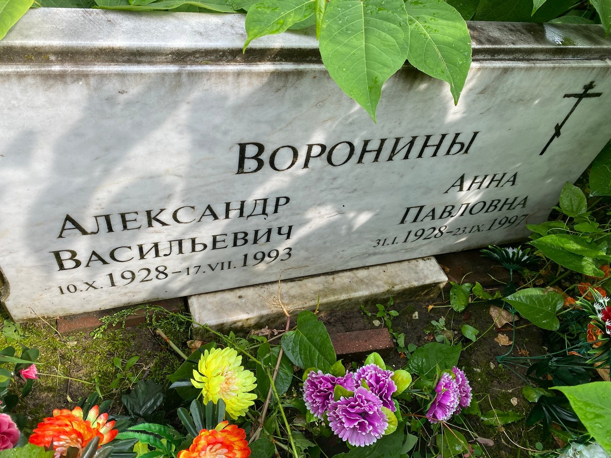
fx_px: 459
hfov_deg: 67.3
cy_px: 229
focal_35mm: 26
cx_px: 306
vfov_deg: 53.1
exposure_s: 1/647
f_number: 1.8
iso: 32
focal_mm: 4.25
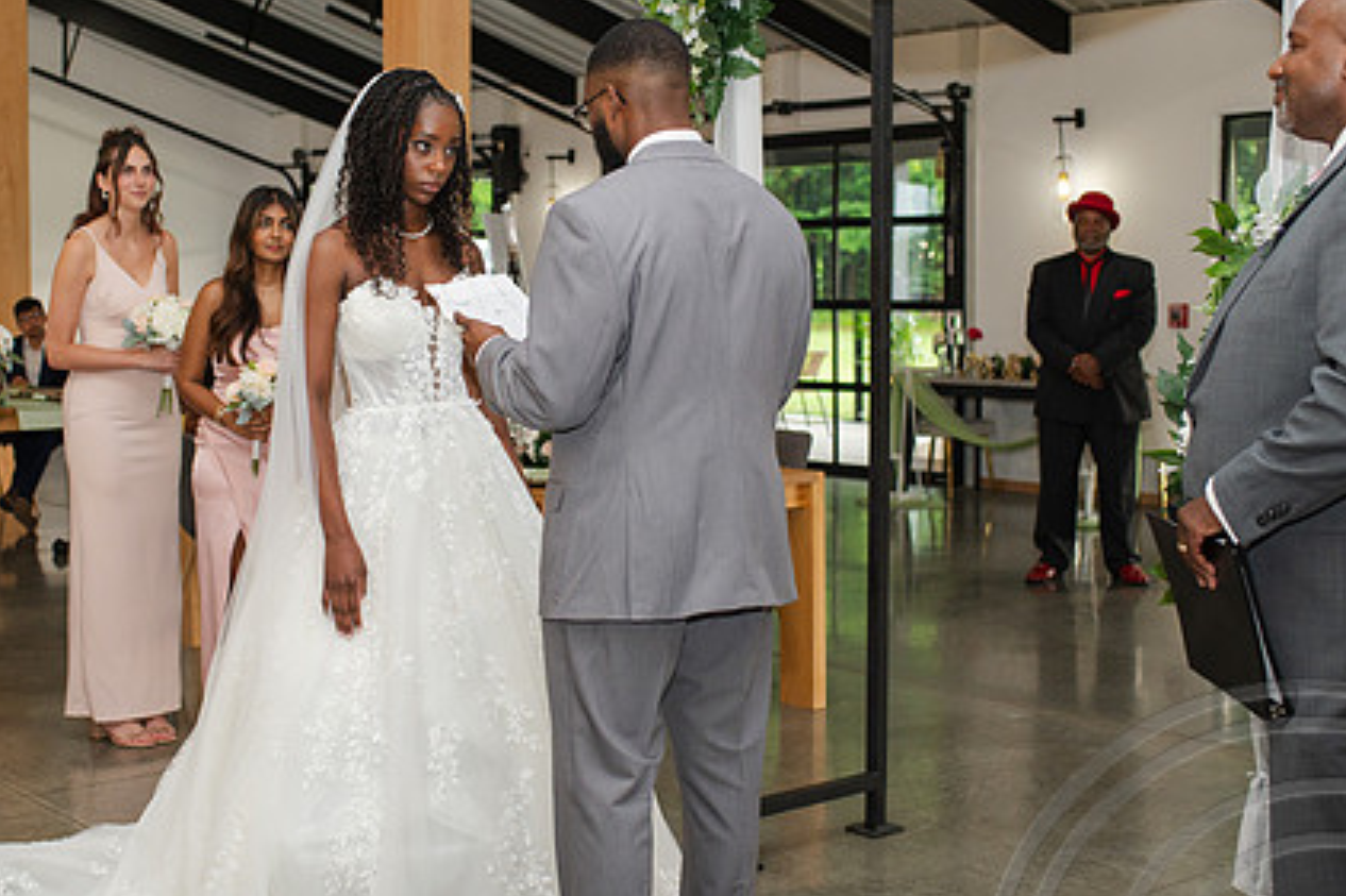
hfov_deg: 36.8
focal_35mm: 54
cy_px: 403
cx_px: 555
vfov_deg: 25.0
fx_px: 2018
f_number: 3.2
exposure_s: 1/200
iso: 800
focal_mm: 35
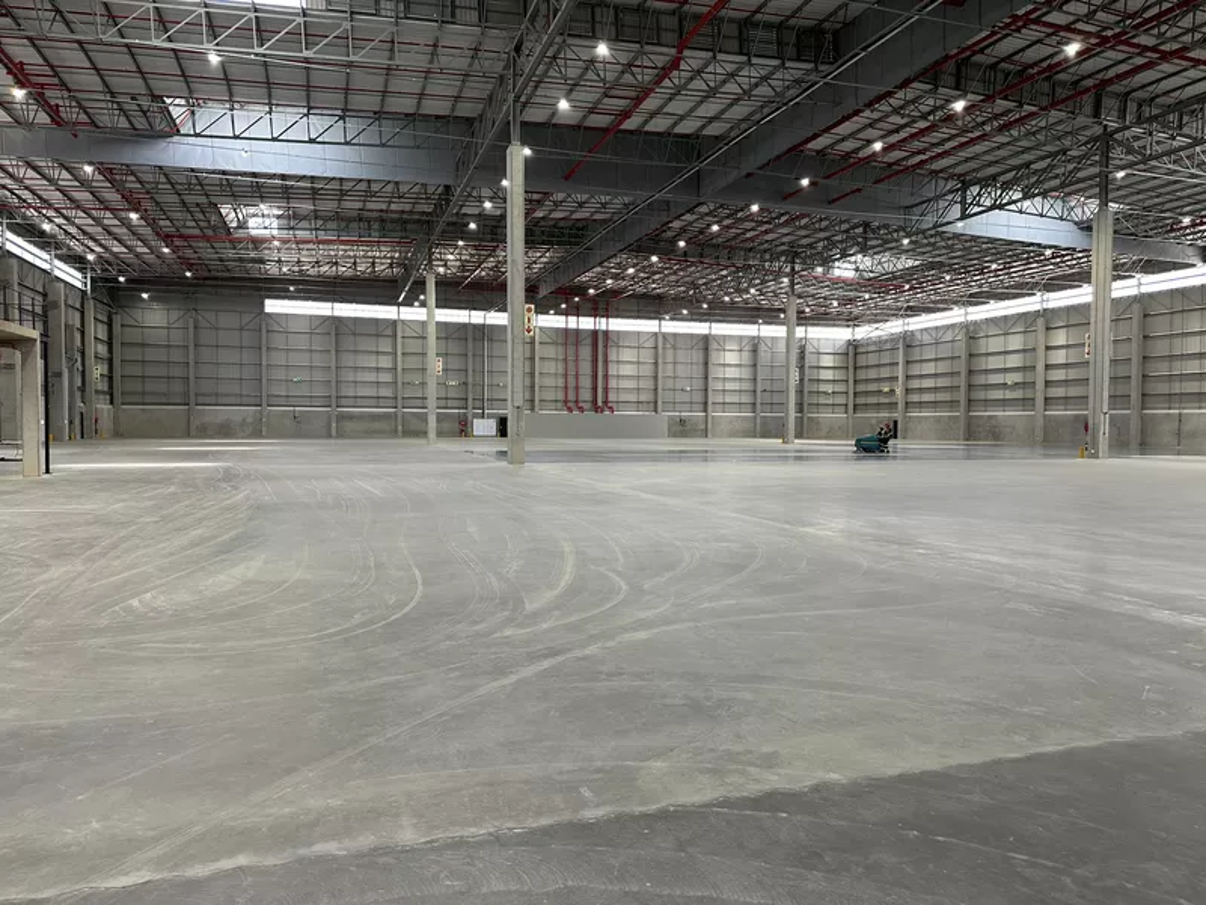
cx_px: 603
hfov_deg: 71.6
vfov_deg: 56.8
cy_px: 452
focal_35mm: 24
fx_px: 836
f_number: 1.78
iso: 125
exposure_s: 1/121
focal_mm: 6.86
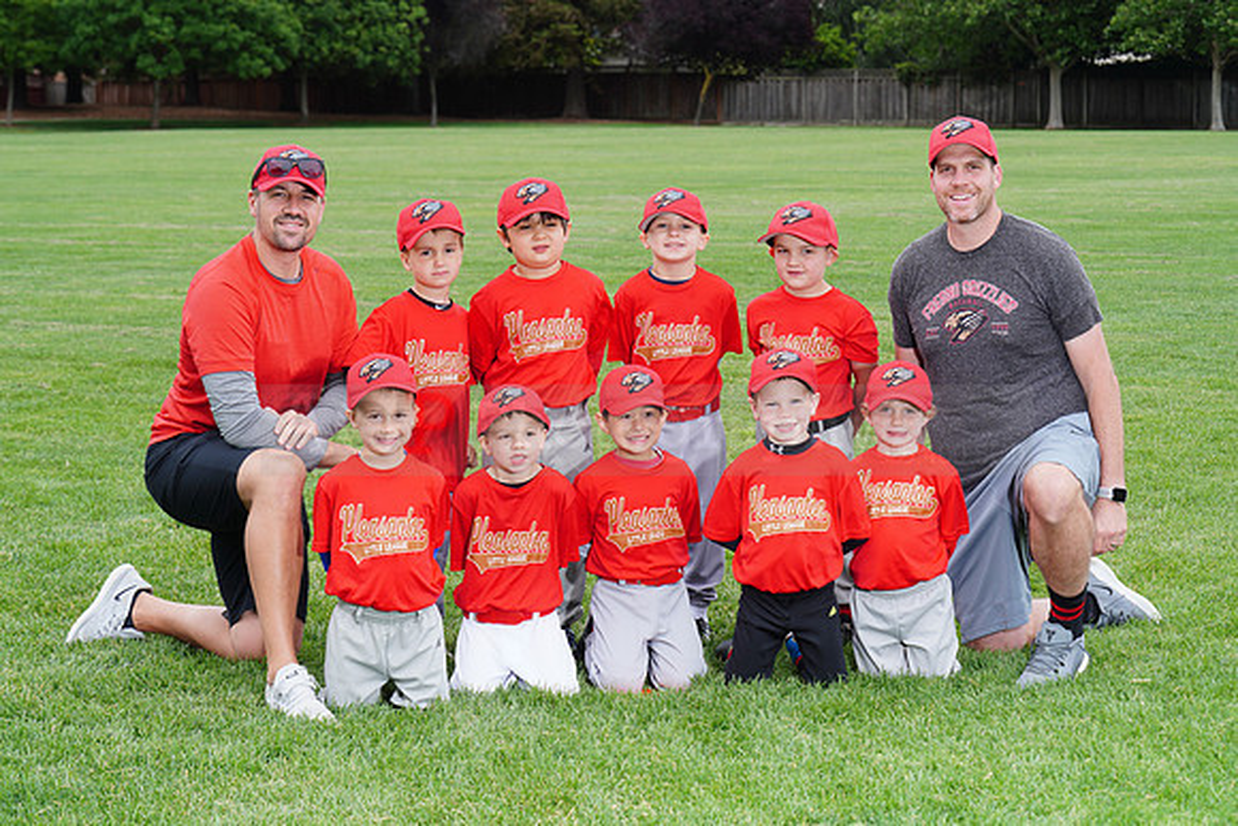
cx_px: 619
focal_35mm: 84
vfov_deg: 16.3
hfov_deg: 24.2
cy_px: 413
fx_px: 2889
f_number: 9
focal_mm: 84
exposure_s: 1/250
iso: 200
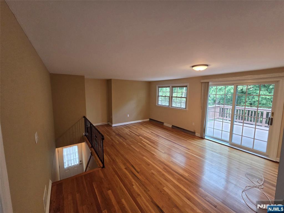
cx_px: 142
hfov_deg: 106.2
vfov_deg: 89.9
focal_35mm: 13
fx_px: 107
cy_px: 106
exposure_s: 1/120
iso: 320
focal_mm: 2.2
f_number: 2.2
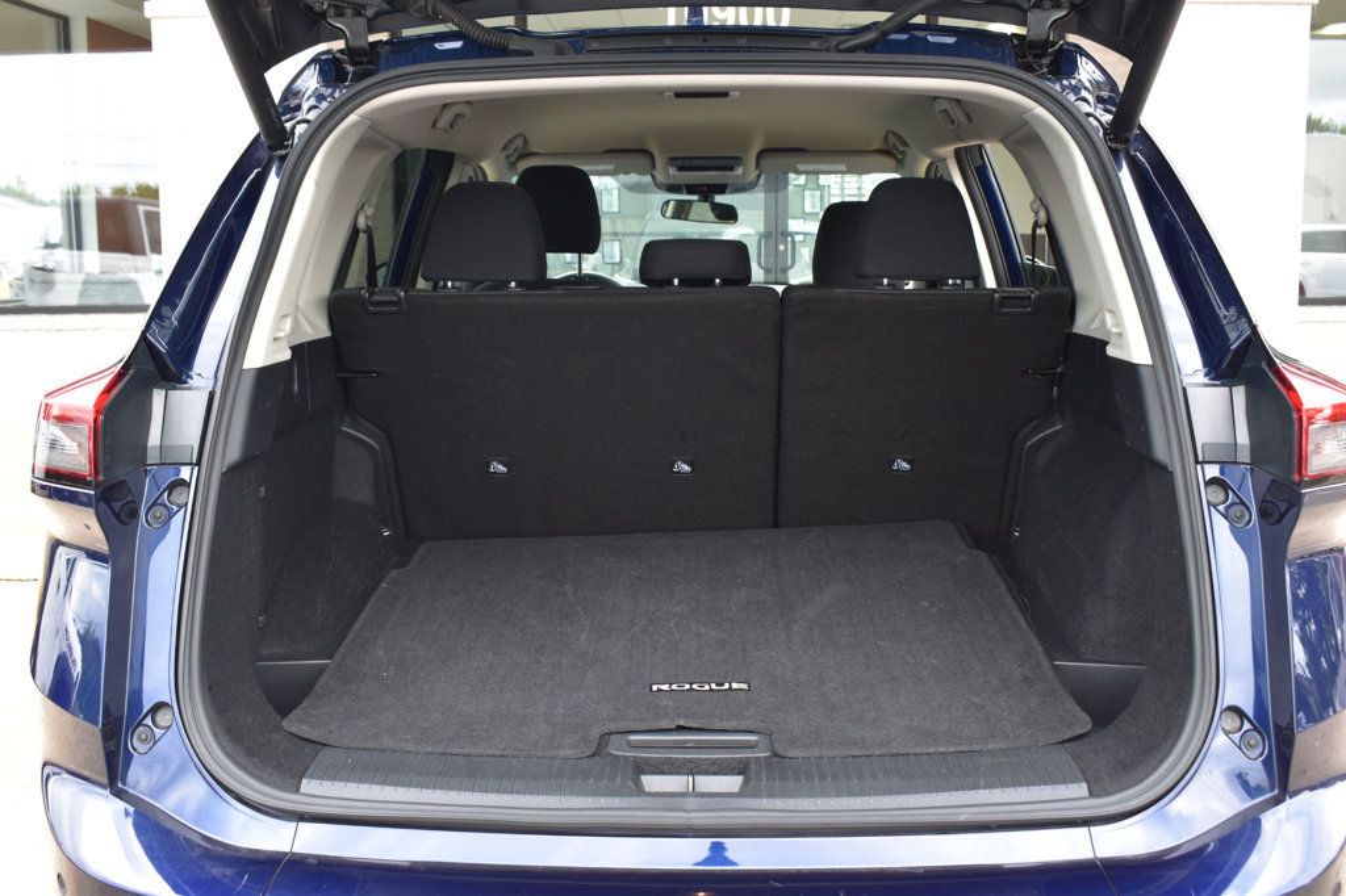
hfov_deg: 53.1
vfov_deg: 36.8
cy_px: 448
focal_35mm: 36
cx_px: 673
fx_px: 1345
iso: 400
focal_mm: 24
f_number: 8
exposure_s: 1/60
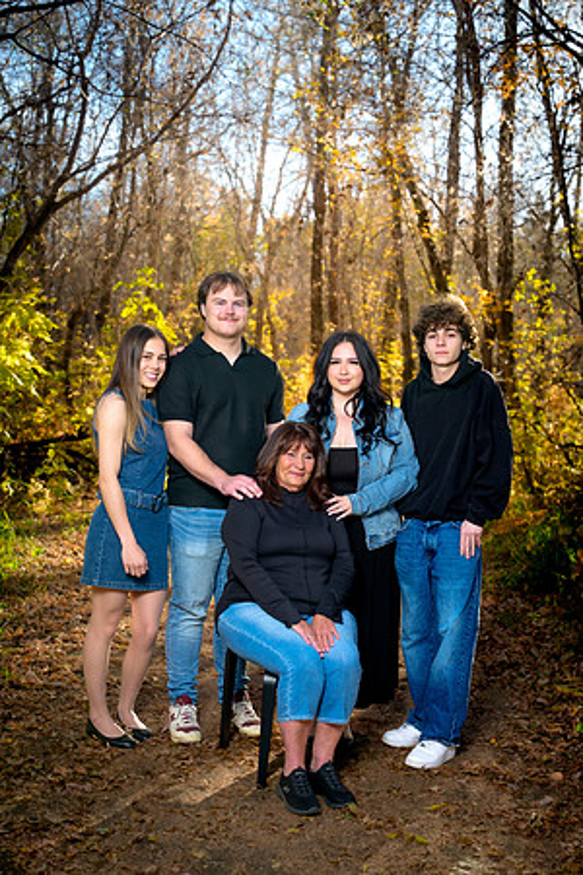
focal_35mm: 50
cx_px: 292
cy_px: 438
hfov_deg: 27.0
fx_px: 1214
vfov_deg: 39.6
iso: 640
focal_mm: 50
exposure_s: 1/160
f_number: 4
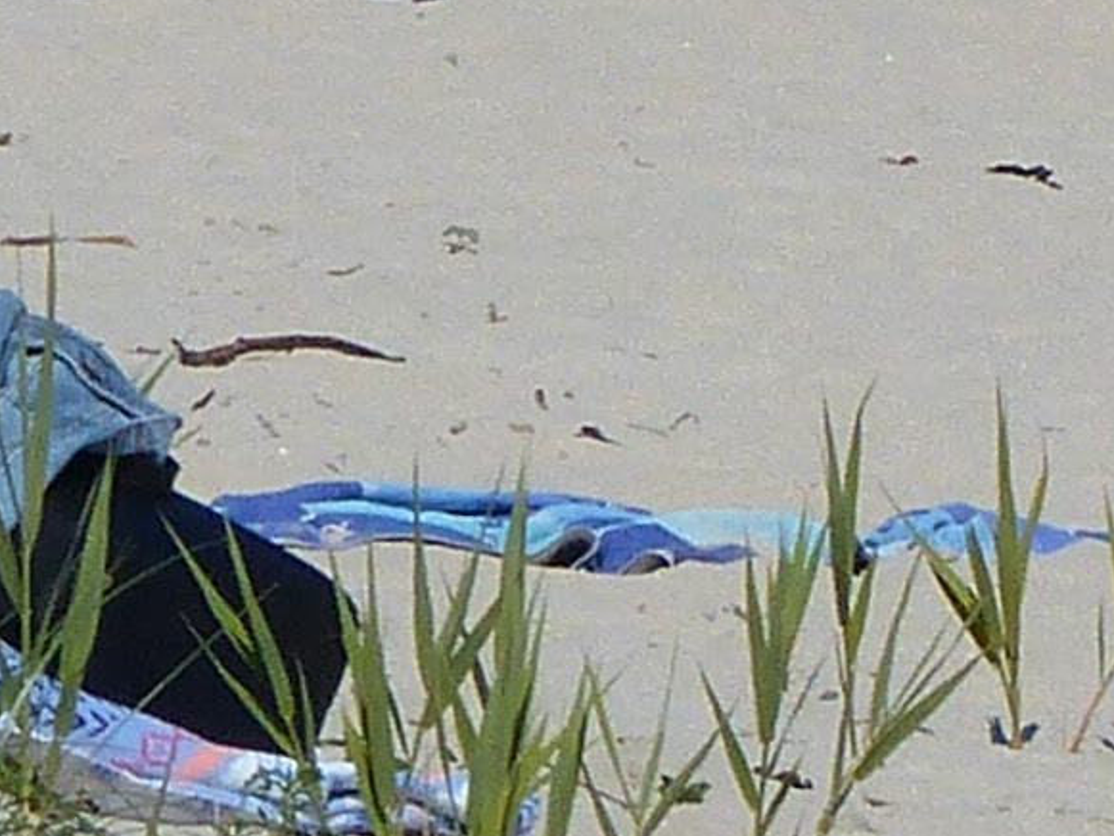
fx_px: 46094
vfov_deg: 1.0
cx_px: 2468
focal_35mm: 1432
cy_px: -569
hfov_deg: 1.4
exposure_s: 1/1600
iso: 100
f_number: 5
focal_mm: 34
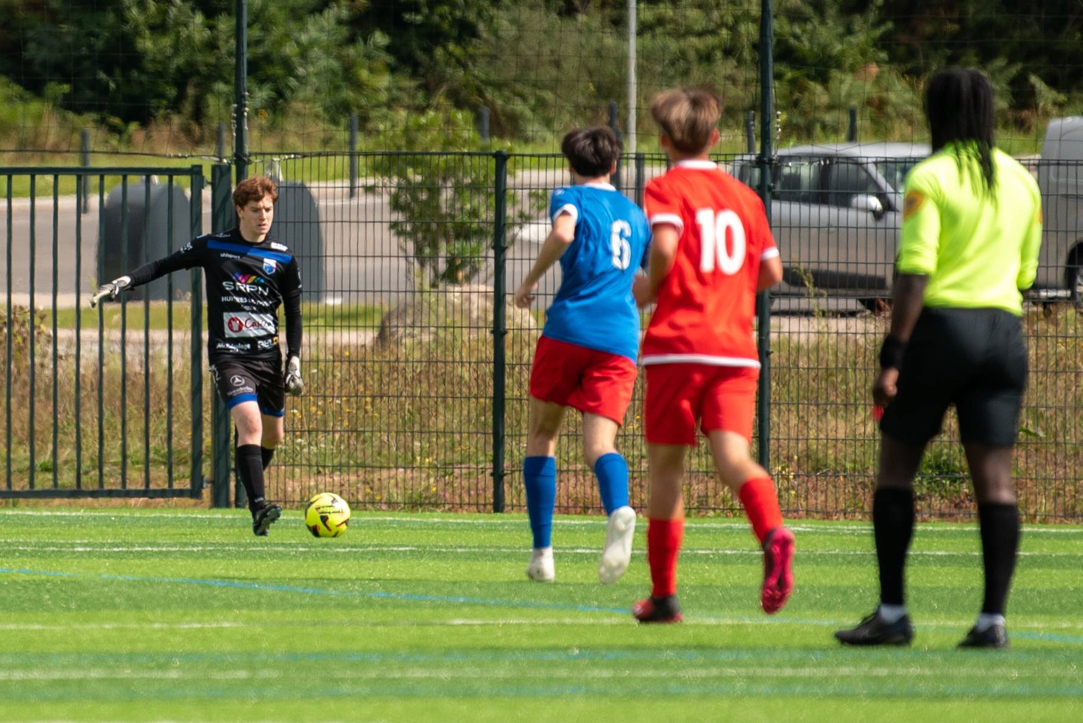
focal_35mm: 677
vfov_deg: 2.0
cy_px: 131
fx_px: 20367
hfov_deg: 3.0
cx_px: 260
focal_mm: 200
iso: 180
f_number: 2.8
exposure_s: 1/4000
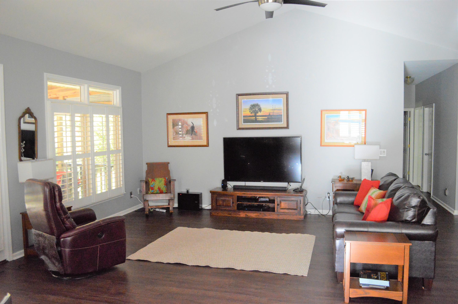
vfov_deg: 43.5
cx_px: 229
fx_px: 381
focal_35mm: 30
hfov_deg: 62.0
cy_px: 152
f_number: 3.8
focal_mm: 20
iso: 3200
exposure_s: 1/30
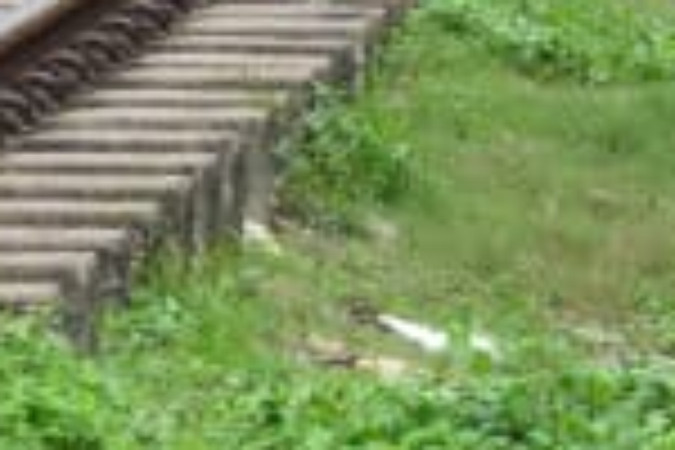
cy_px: -830
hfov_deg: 2.9
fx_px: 13086
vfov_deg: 2.0
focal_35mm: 698
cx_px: 1354
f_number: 9
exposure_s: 1/125
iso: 400
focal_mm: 68
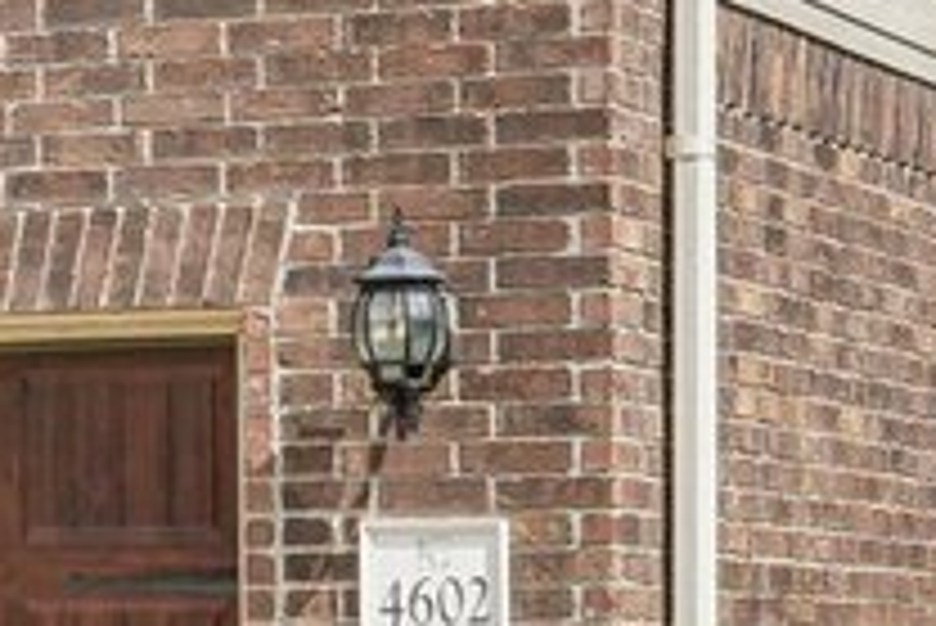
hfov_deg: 8.6
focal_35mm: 218
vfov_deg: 6.3
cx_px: -1332
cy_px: 41
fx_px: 5672
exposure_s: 1/750
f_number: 8
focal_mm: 28
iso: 200
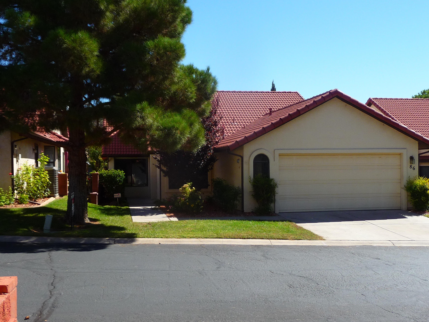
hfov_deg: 43.9
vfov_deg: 33.6
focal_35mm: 43
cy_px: 161
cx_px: 214
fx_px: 533
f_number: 3.5
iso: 100
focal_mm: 5.3
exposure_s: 1/640
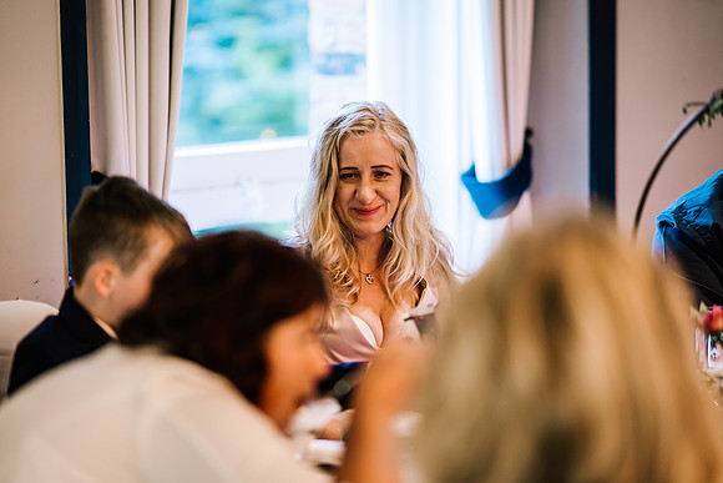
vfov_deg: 15.5
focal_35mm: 88
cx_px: 366
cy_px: 242
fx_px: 1767
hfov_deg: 23.1
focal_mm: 85
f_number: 1.4
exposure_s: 1/250
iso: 640
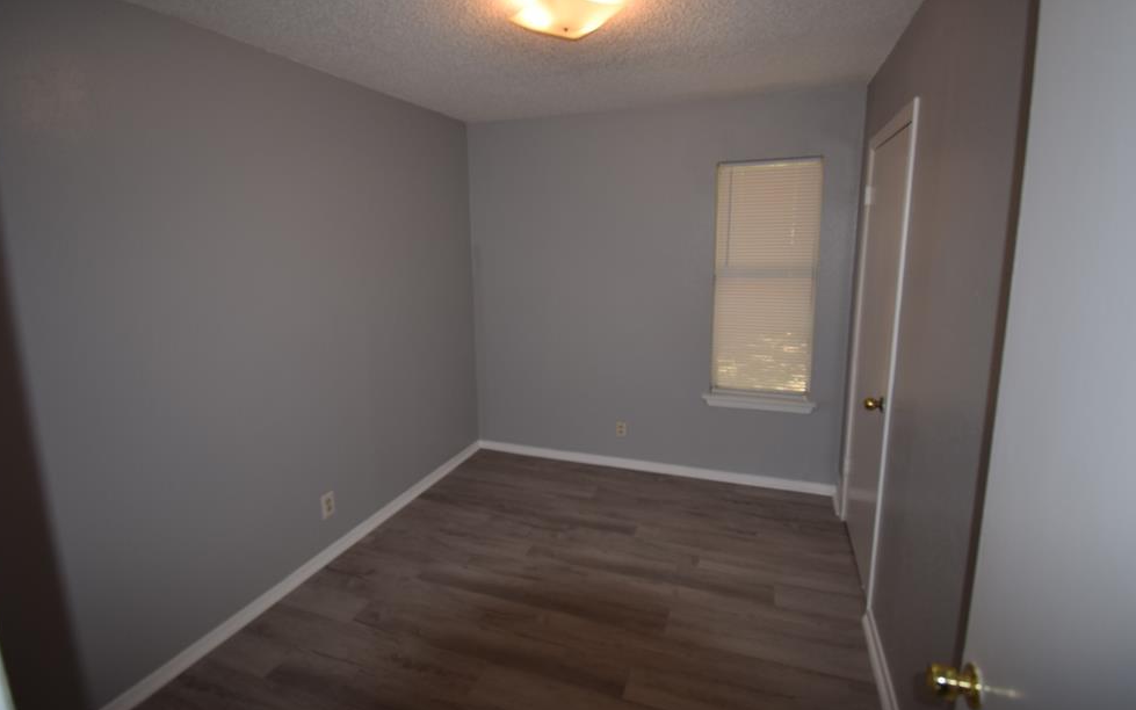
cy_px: 321
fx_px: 495
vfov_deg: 71.1
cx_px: 560
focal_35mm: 16
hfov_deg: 97.8
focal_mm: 10
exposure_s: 1/60
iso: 100
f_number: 4.5
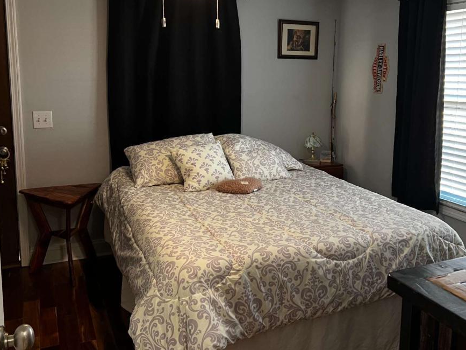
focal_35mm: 36
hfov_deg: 51.1
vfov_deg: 39.4
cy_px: 136
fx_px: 485
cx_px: 274
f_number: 1.5
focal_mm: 5.7
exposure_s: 1/60
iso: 200
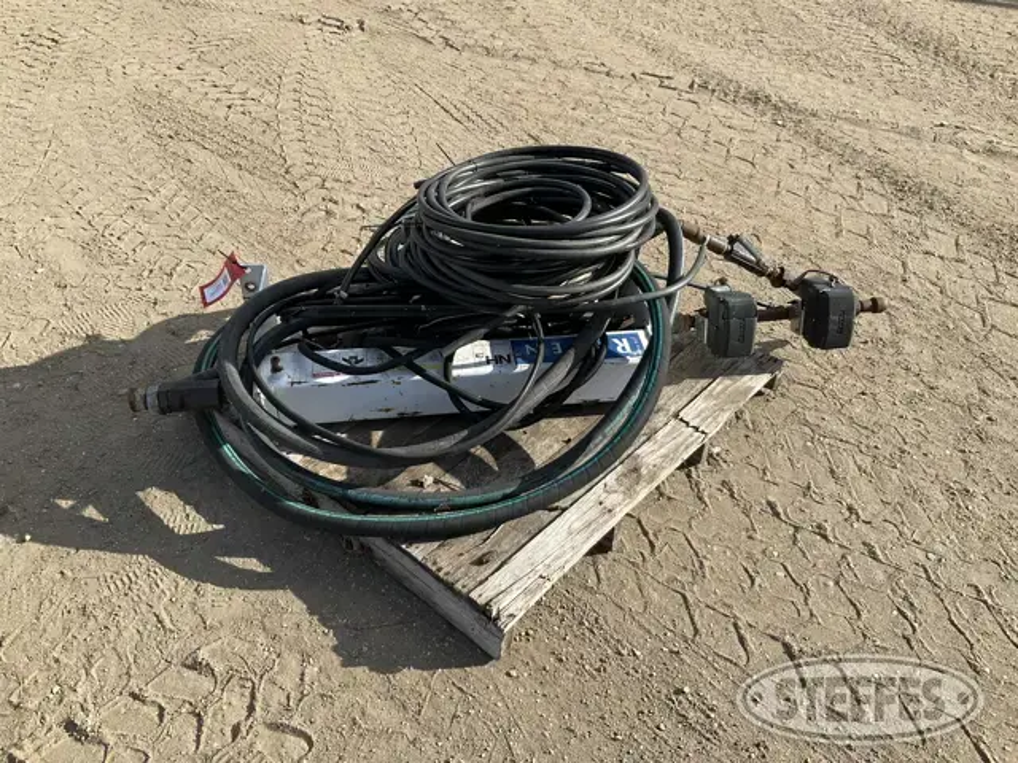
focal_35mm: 29
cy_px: 382
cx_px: 509
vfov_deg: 48.2
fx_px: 853
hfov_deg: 61.7
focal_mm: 3
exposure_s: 1/1279
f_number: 1.8
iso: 25
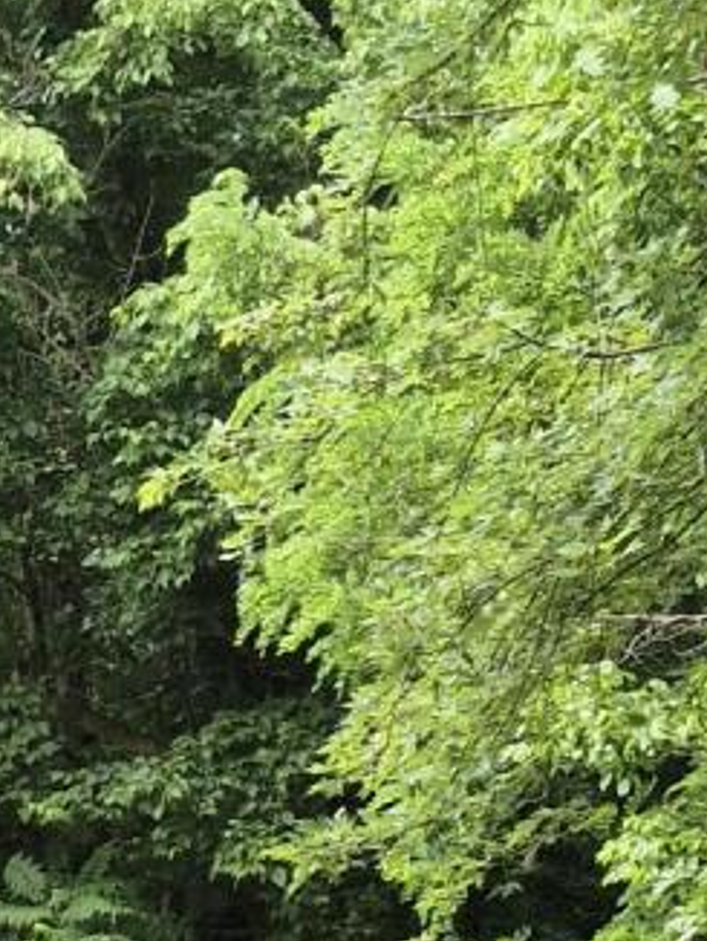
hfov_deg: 10.4
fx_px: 3835
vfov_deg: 13.9
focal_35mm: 141
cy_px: 745
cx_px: -110
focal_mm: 5.4
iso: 25
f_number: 1.8
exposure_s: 1/445
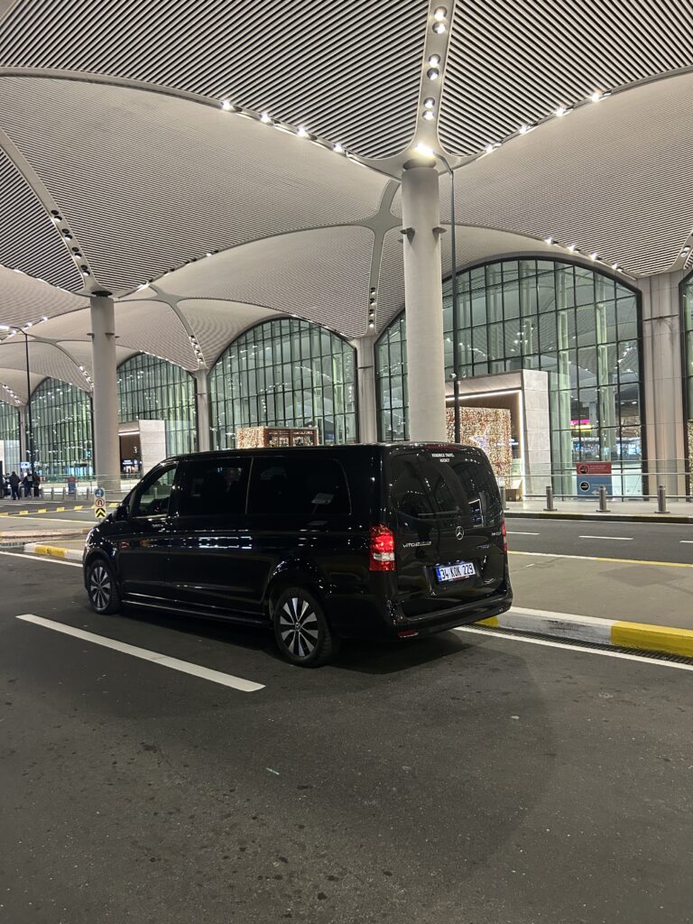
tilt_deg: +0.1
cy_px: 462
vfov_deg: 67.3
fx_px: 694
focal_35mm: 26
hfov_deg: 53.1
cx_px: 346
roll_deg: +2.3
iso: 400
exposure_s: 1/40
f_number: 1.5
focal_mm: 5.7
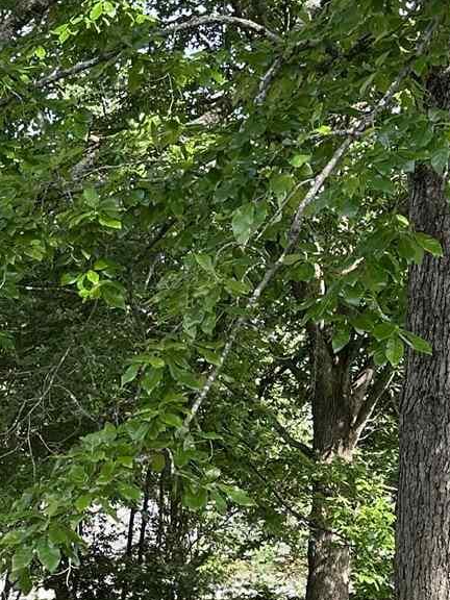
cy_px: 631
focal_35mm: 96
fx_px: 1664
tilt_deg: -1.7
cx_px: -1
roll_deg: -0.4
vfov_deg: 19.7
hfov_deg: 15.1
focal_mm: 6.86
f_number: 1.78
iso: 80
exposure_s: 1/506
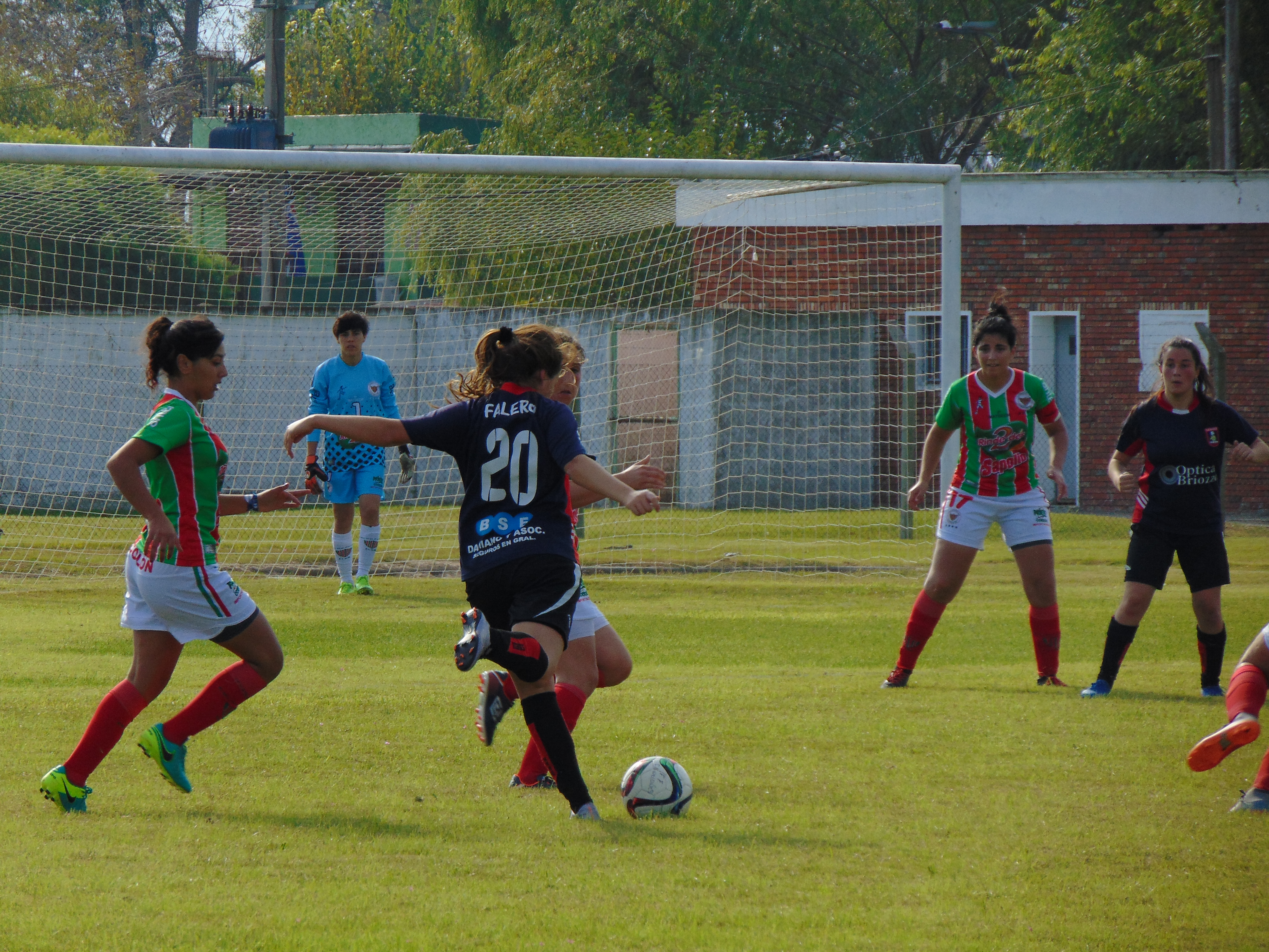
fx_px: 13894
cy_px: 476
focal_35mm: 379
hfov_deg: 5.2
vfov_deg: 3.9
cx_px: 634
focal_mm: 68
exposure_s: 1/640
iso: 80
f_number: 4.2
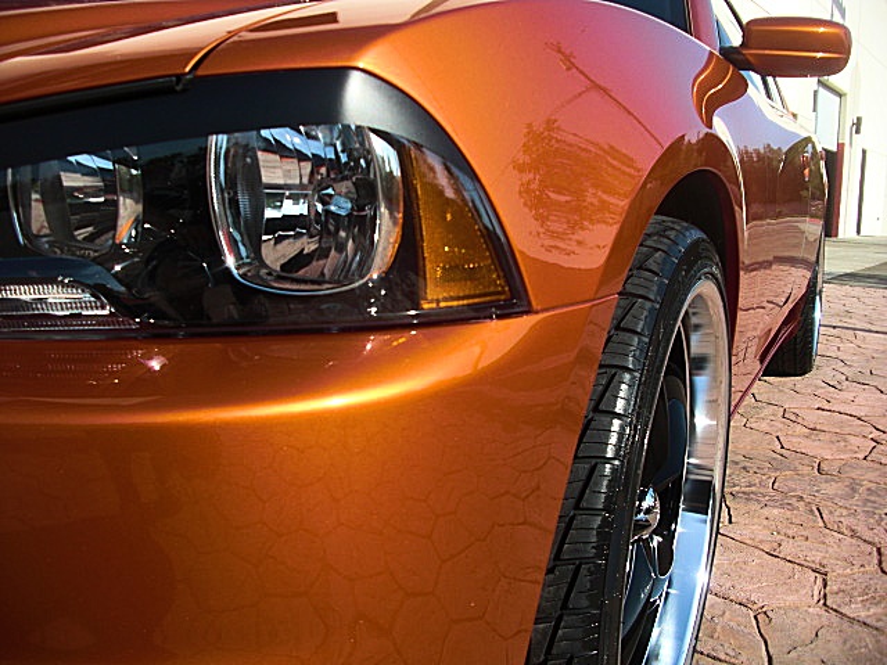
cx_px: 444
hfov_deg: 51.4
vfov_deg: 39.7
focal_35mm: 36
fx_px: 922
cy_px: 332
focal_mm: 6.3
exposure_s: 1/800
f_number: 2.8
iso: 50
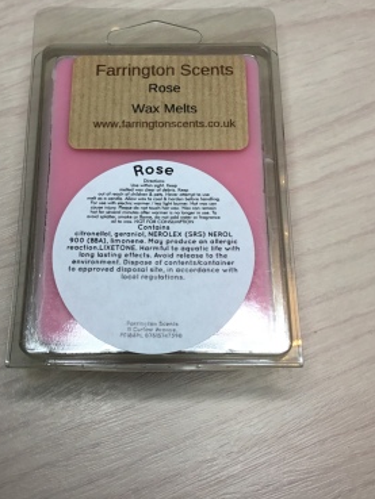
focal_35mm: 43
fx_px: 621
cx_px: 161
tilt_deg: -69.5
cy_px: 197
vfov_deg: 43.6
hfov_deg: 33.6
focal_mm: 3.3
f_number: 2.4
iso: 32
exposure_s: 1/100
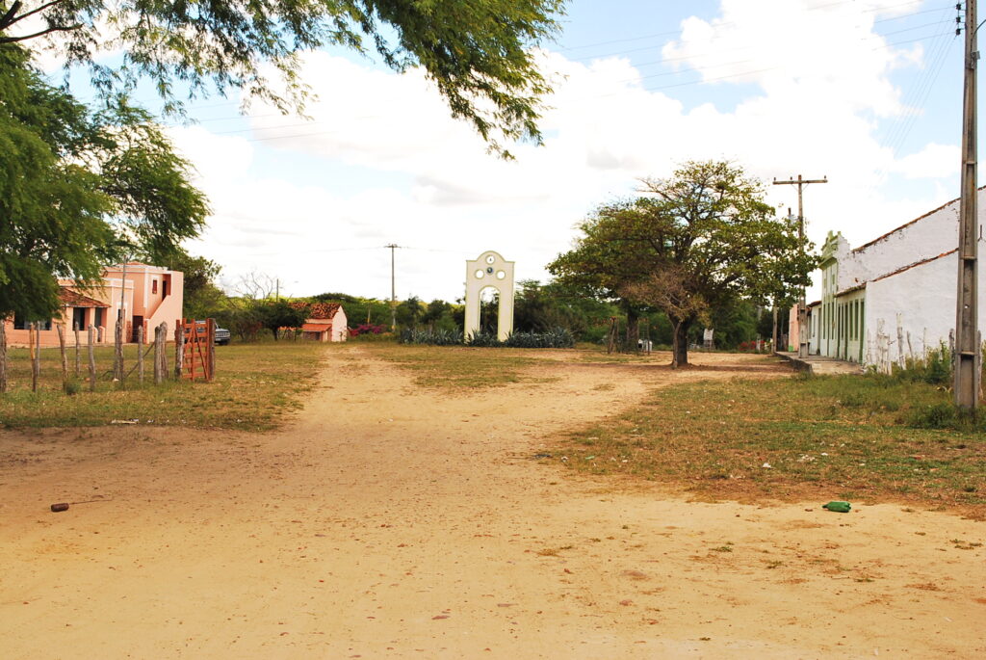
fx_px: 1439
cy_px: 330
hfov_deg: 37.8
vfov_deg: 25.8
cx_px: 493
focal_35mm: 52
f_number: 10
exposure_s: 1/200
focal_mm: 35
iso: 400
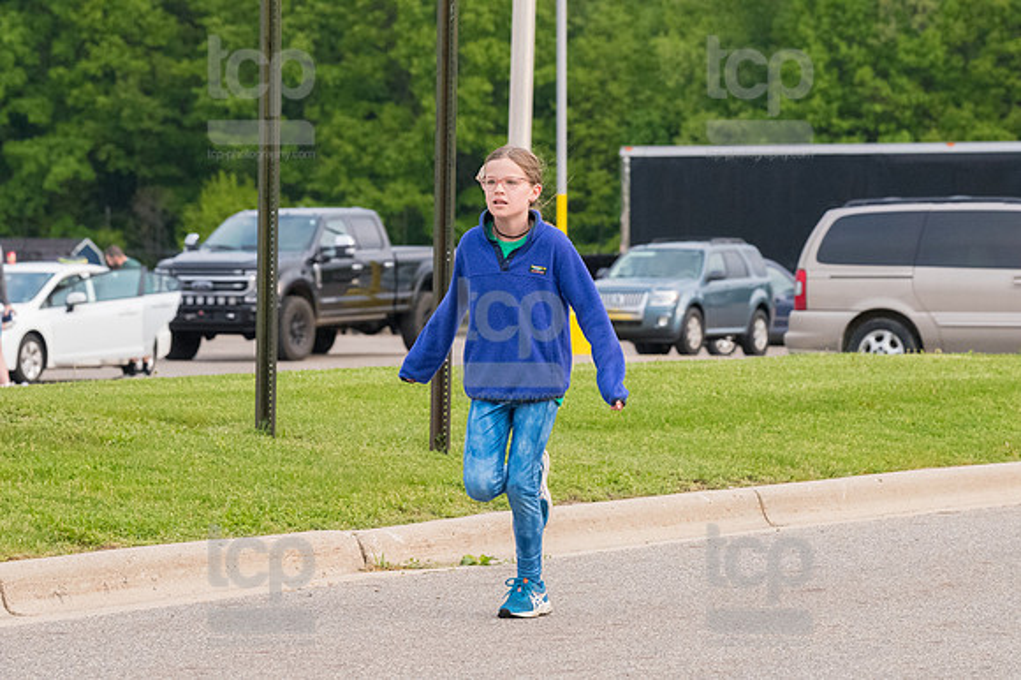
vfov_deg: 6.8
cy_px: 340
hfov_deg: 10.2
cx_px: 510
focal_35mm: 202
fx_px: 5725
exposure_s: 1/1250
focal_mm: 135
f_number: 7.1
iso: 3200
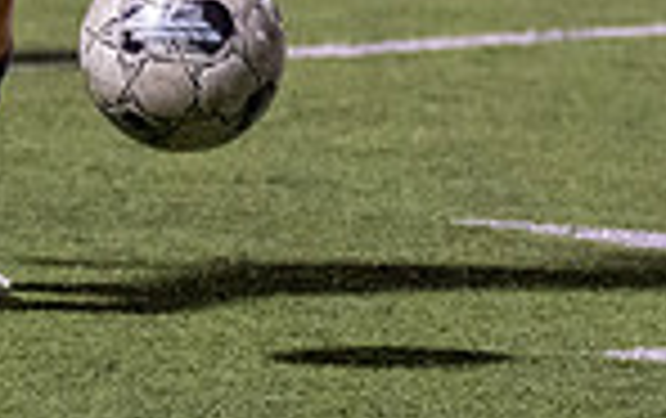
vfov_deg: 1.8
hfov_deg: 2.9
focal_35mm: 725
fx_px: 13179
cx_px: -7
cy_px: -291
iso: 3200
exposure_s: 1/1000
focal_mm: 112
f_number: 2.8
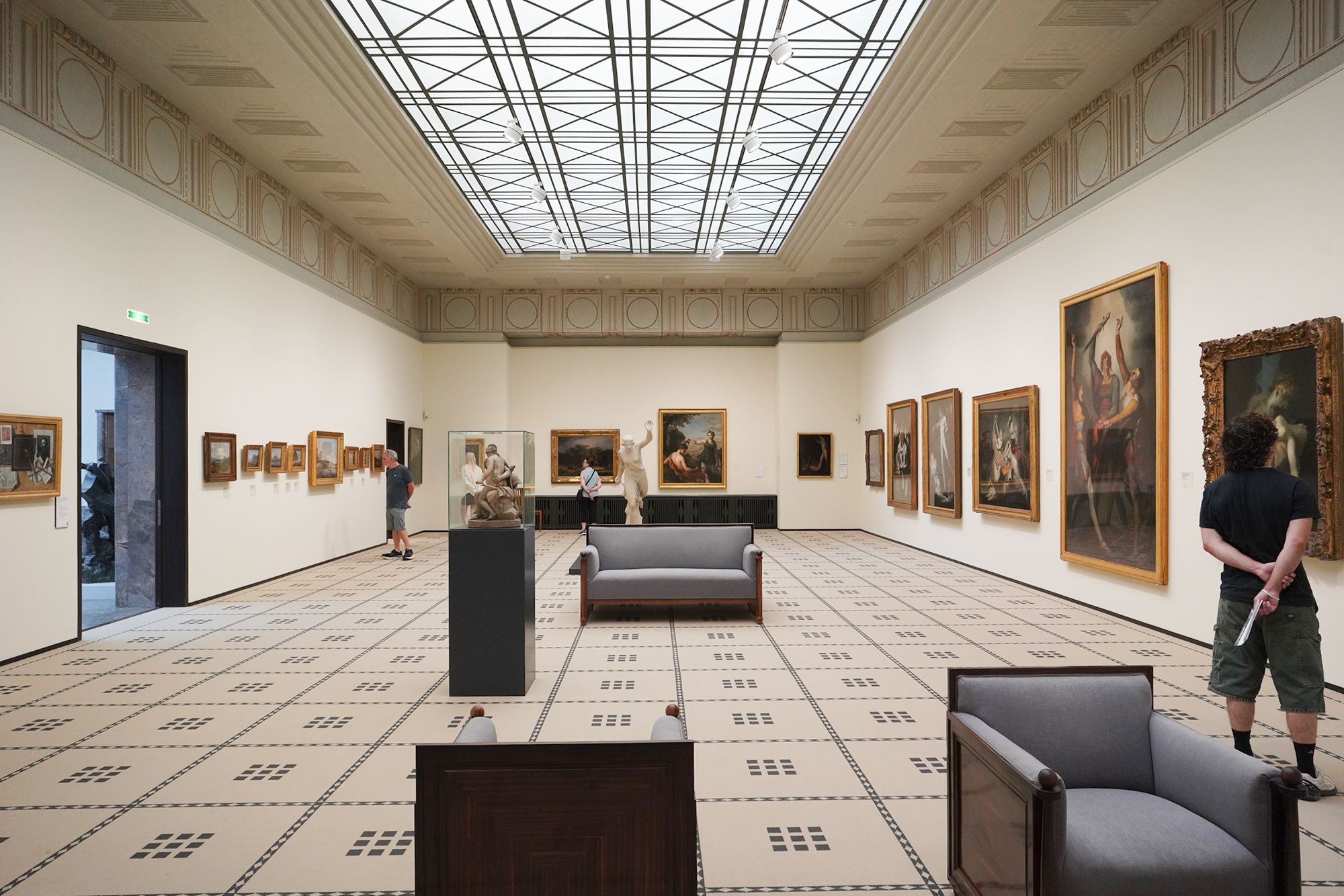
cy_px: 448
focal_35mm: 24
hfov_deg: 73.7
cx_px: 672
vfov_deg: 53.1
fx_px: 896
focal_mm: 24
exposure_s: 1/80
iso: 3200
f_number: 6.3
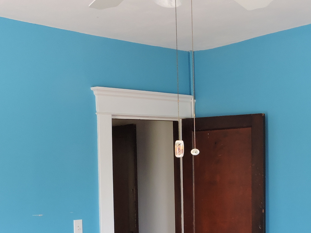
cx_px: 180
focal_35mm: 57
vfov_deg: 25.0
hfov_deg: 33.7
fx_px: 512
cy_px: 203
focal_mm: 4.3
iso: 200
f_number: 3.3
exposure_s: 1/30
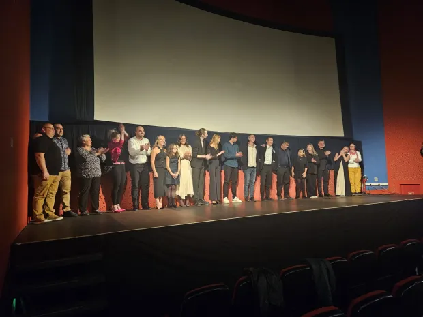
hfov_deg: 73.9
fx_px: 281
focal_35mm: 23
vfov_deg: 58.9
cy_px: 158
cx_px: 212
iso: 640
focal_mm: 5.4
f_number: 1.8
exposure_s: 1/25
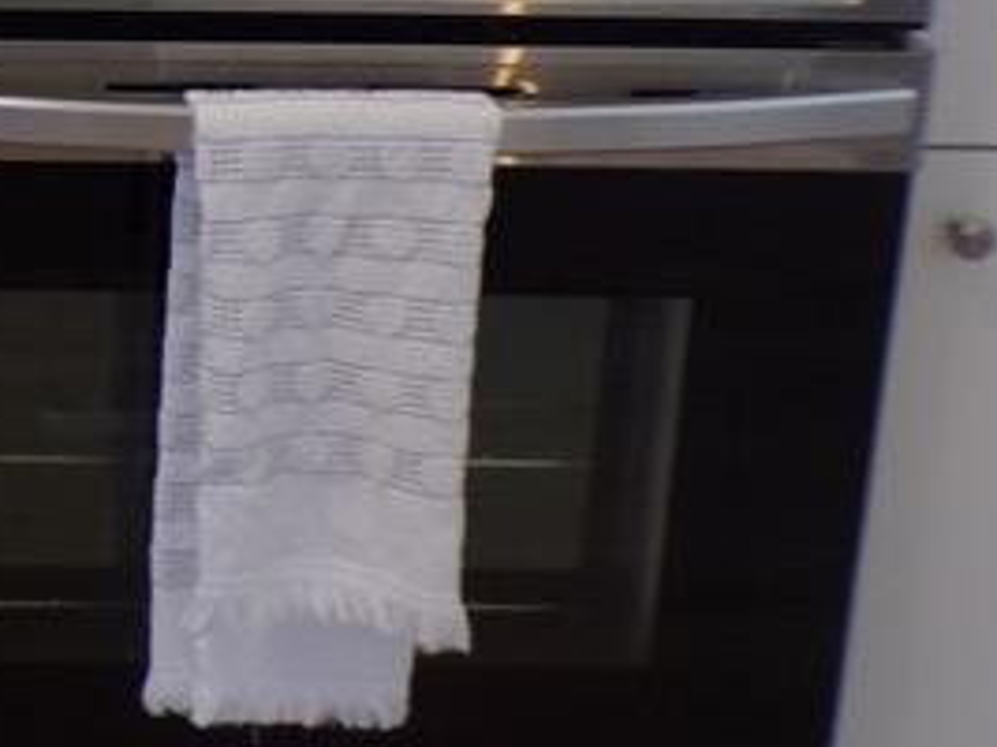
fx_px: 2649
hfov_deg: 19.0
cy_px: -329
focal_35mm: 92
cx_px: -444
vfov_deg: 15.0
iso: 107
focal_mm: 4.3
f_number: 3
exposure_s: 1/34
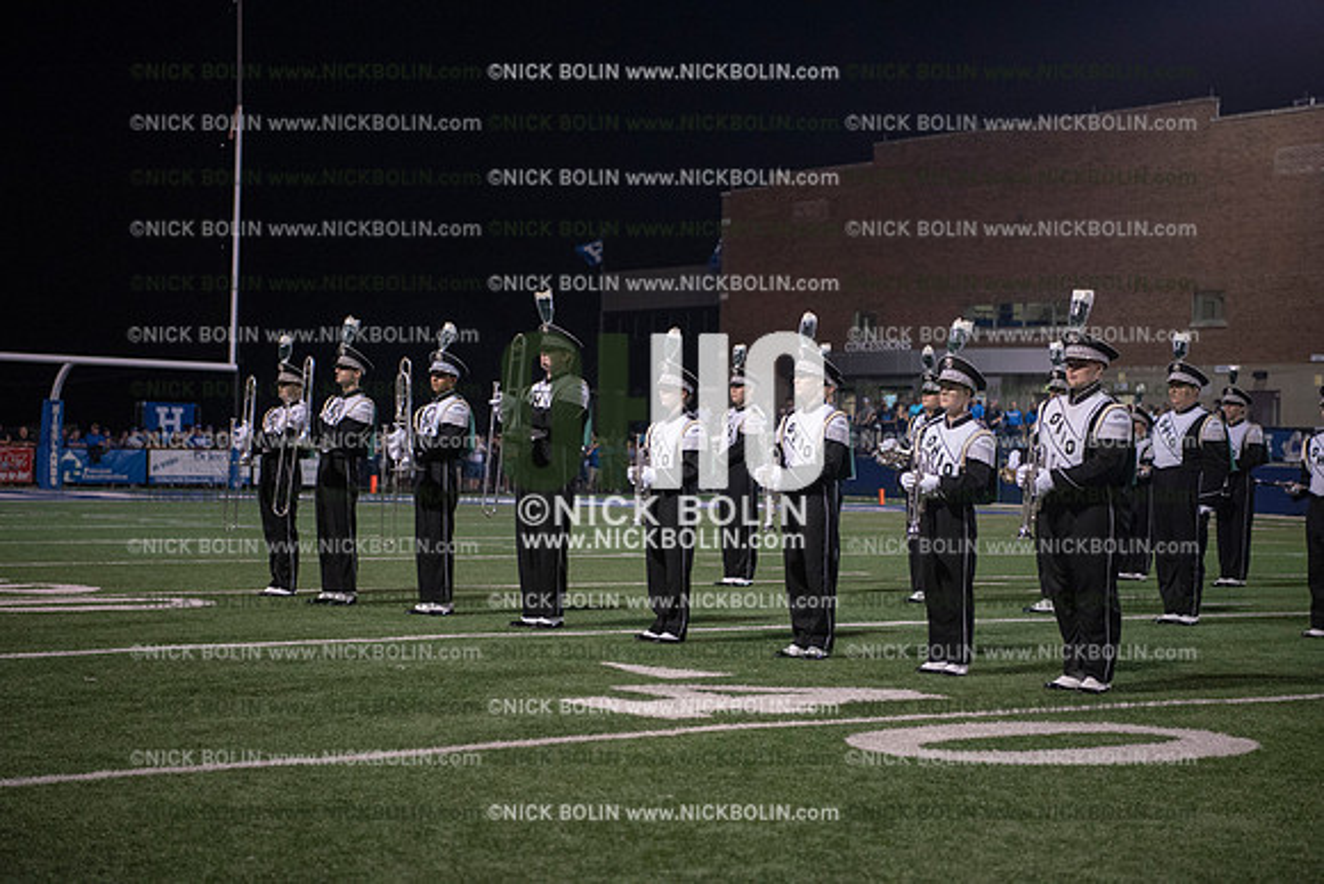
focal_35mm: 70
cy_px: 442
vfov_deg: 19.5
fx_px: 2575
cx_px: 662
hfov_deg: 28.8
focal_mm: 70
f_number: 3.2
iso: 3200
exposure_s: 1/400
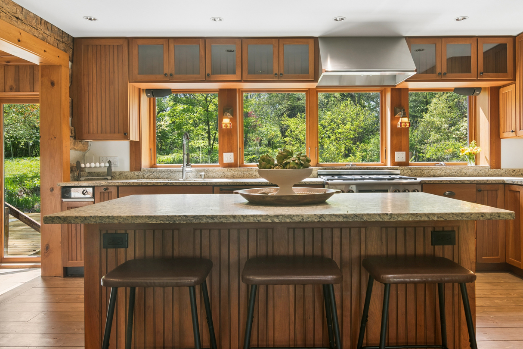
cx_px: 279
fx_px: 349
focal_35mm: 24
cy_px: 155
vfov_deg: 53.0
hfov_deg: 73.7
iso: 200
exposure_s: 1/13
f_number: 8
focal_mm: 12
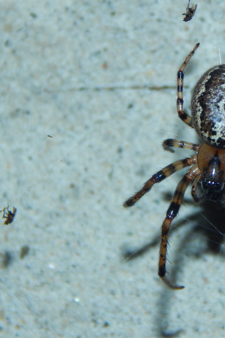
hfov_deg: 3.7
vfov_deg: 5.6
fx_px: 3450
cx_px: 208
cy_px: 160
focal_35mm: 368
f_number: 11.2
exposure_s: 1/30
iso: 200
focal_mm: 44.9
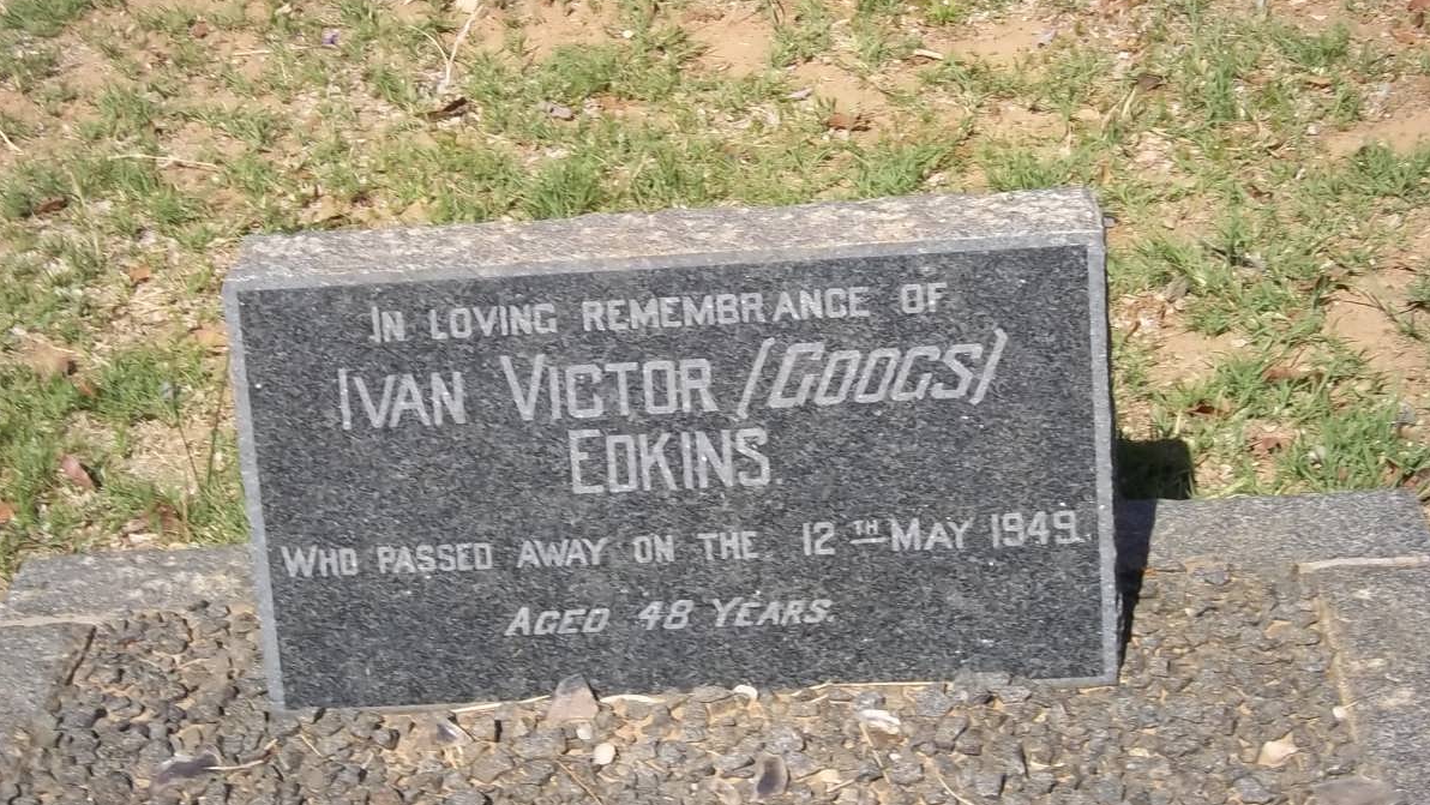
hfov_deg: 31.0
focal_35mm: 68
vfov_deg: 17.7
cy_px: 469
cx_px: 715
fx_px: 2579
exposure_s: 1/250
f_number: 7.9
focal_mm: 11
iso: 80
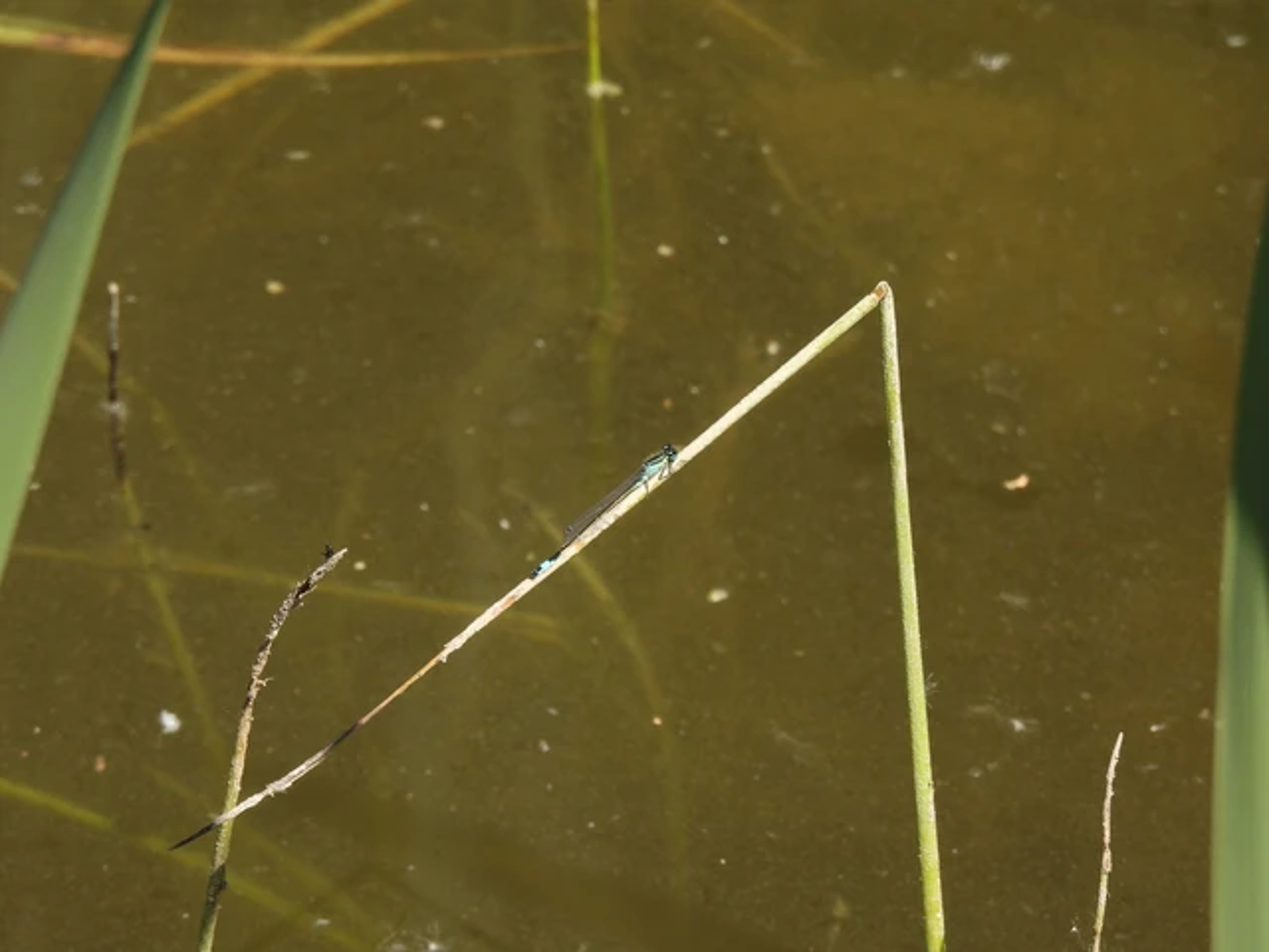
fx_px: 25662
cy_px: 476
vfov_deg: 2.1
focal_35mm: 700
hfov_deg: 2.8
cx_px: 634
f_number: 6.3
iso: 100
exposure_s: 1/320
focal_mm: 125
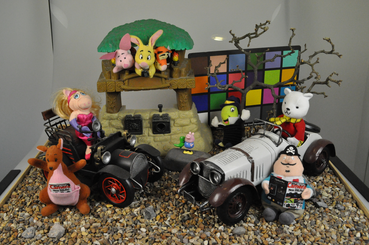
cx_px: 184
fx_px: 338
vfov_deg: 39.9
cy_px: 122
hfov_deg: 57.3
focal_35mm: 33
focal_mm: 22
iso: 3200
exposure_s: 1/250
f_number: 11
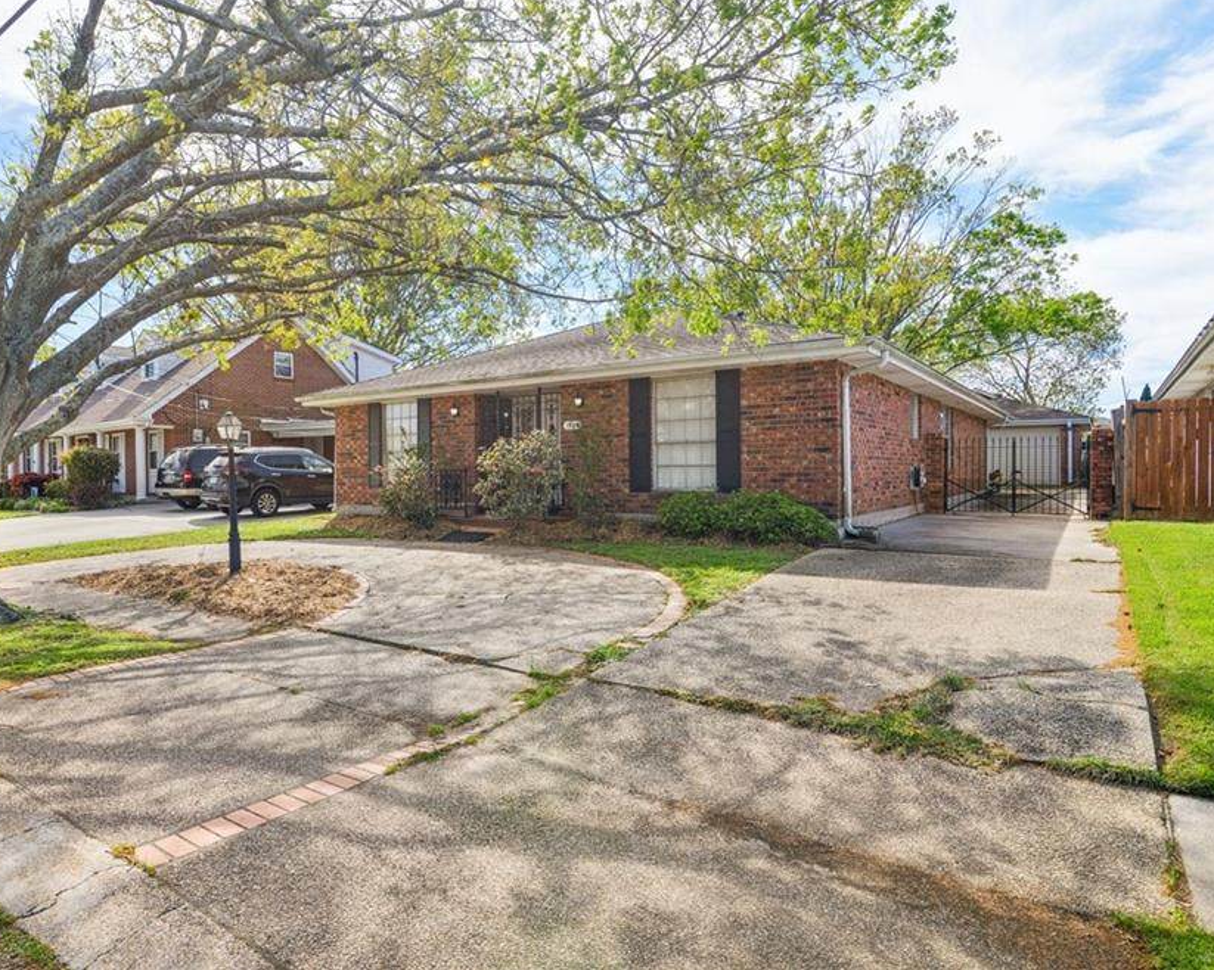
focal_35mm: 21
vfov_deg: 65.5
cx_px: 521
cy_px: 471
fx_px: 754
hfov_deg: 77.2
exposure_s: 1/320
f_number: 13
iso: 400
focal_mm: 18
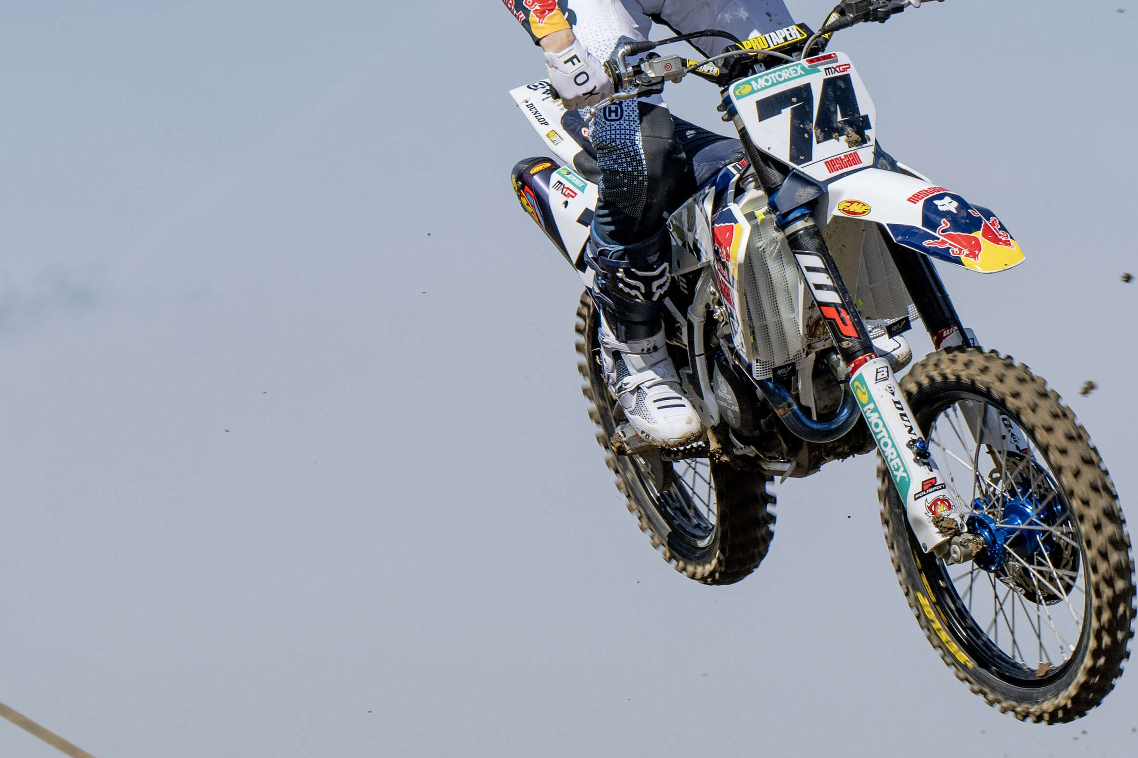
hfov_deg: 10.2
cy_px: 196
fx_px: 6352
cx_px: 712
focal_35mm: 201
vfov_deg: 6.8
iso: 200
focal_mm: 70
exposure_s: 1/1250
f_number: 6.3
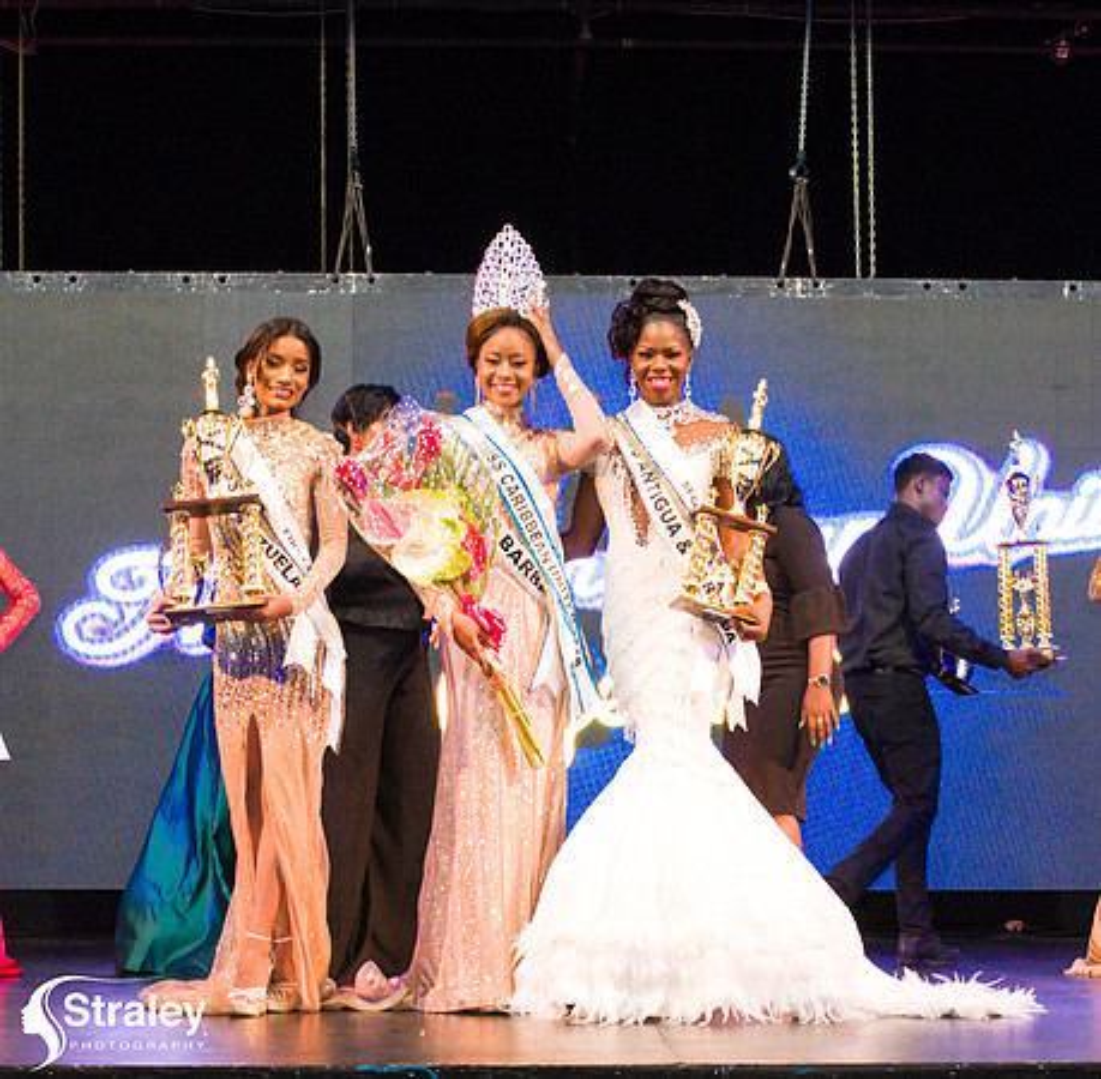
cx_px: 562
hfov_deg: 22.8
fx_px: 2730
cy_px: 788
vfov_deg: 22.2
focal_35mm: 77
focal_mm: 28
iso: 4000
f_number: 5
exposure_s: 1/160
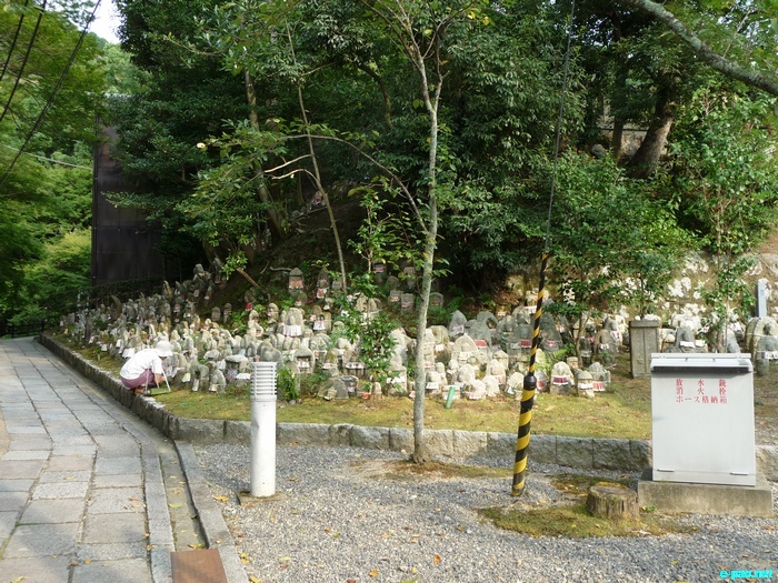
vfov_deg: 39.7
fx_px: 809
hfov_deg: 51.4
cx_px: 389
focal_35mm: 36
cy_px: 292
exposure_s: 1/125
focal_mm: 6
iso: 100
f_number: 3.7
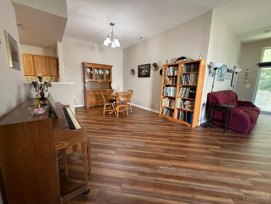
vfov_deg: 85.7
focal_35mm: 14
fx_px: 110
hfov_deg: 102.1
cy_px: 102
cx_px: 136
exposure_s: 1/60
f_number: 2.2
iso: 400
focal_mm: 2.22
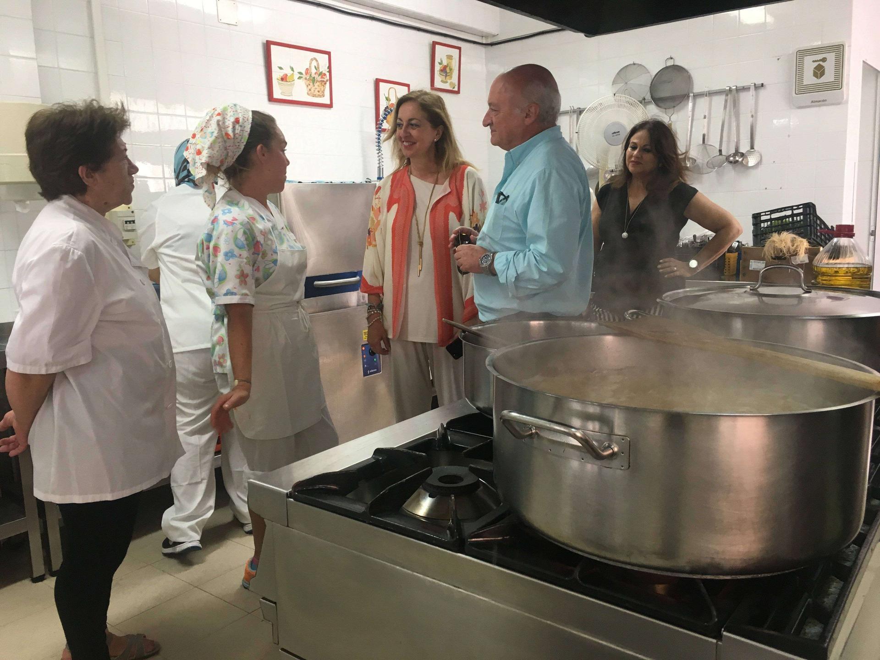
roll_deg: +1.2
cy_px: 330
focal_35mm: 29
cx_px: 440
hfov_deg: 61.7
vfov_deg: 48.2
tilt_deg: -9.1
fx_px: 737
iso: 64
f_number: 2.2
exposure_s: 1/33
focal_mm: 4.15
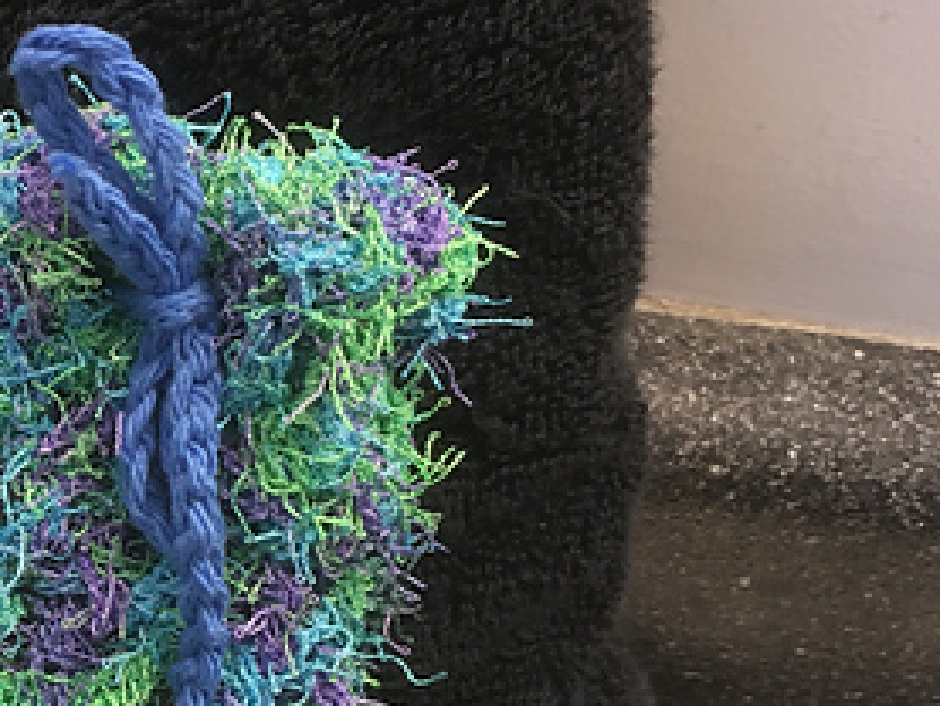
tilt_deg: -49.3
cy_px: 513
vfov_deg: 21.8
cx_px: -126
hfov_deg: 26.4
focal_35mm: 67
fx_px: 1820
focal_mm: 4.15
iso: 80
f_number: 2.2
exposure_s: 1/30
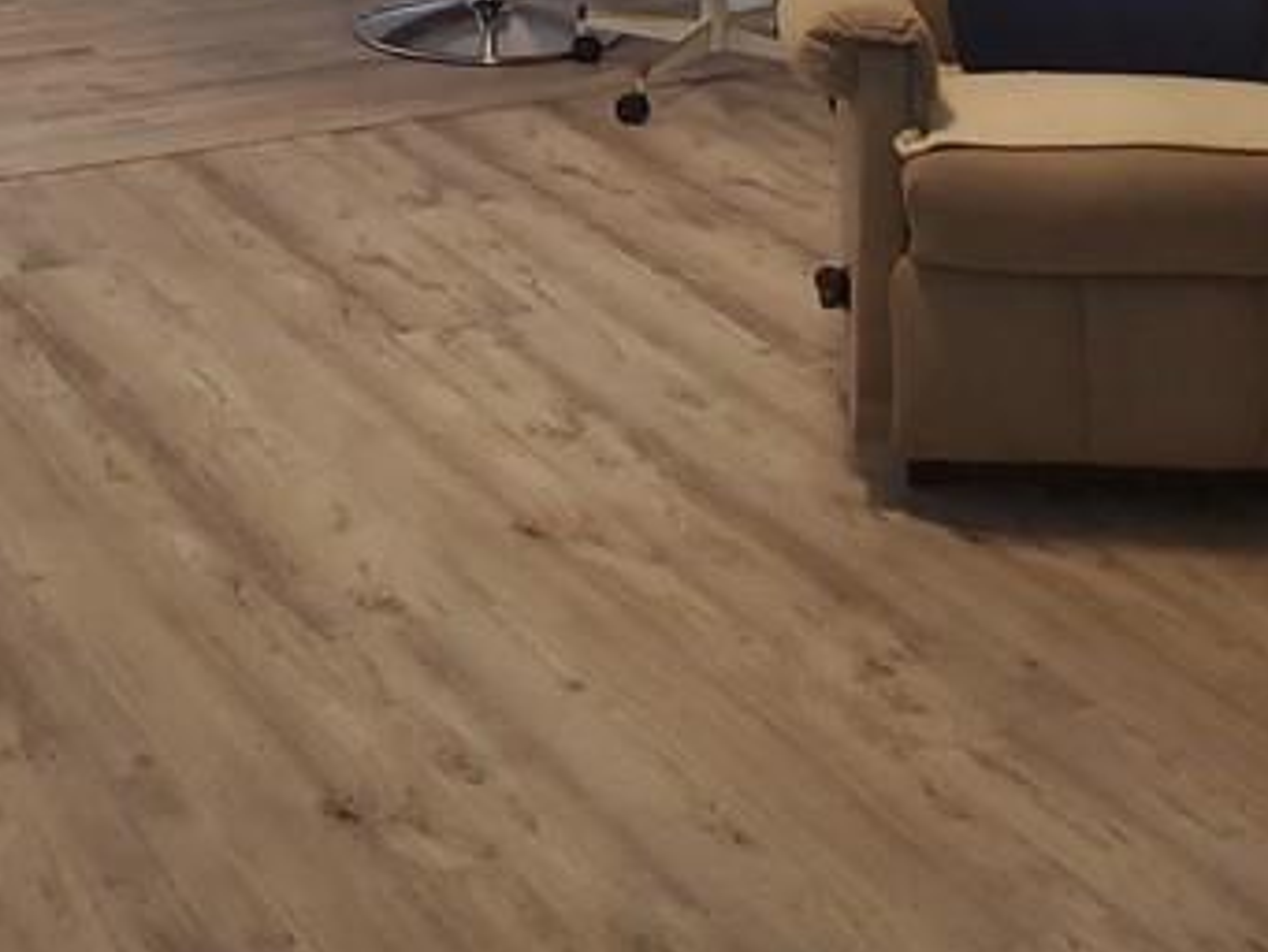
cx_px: 413
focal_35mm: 78
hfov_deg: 24.9
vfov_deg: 17.9
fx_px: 2858
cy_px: -227
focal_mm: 4.3
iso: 125
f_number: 2.4
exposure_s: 1/60
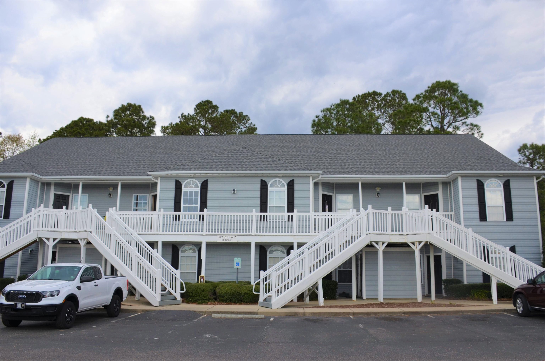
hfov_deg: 67.5
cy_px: 180
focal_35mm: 27
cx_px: 272
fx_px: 408
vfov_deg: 47.7
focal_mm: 18
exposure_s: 1/200
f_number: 7.1
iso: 200
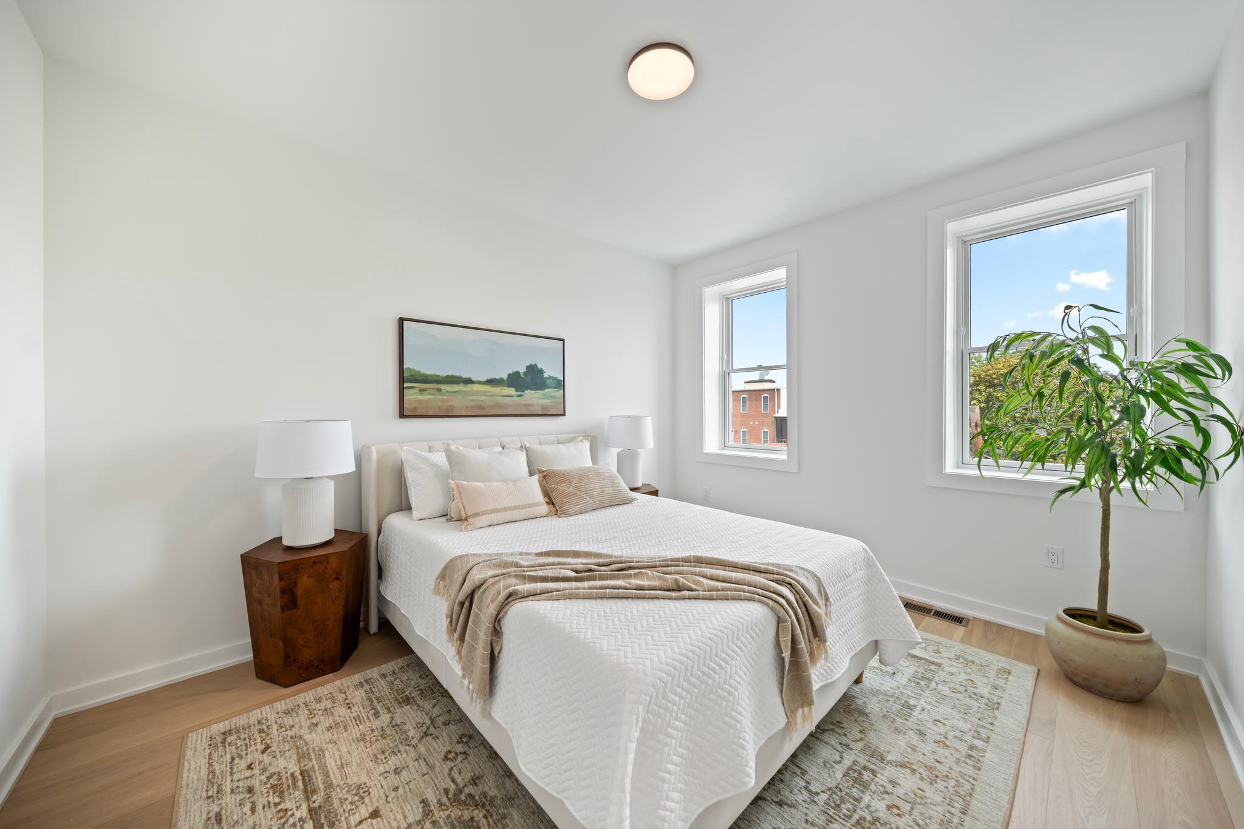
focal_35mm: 12
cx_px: 622
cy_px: 414
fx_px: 415
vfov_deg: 90.0
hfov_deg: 112.6
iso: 800
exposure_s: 1/50
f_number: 4.5
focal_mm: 12
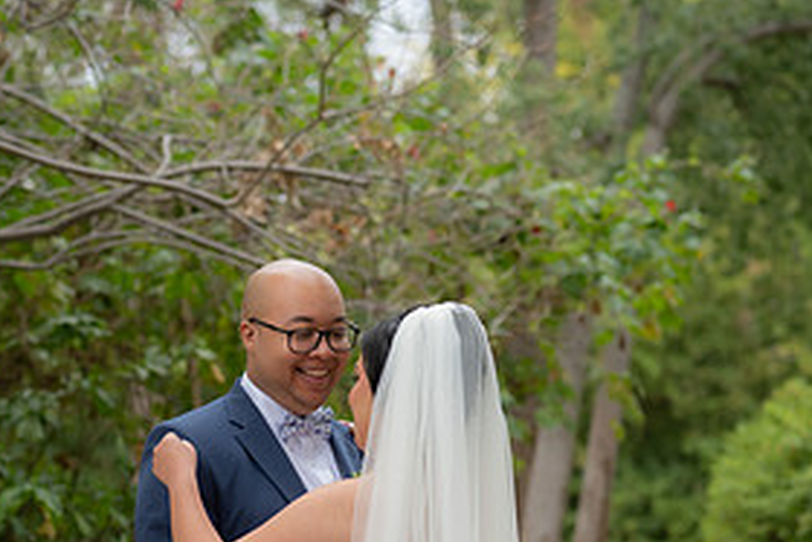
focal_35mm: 145
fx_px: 3272
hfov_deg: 14.1
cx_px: 290
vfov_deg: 9.5
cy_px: 349
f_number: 2.8
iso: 640
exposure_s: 1/320
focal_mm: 70
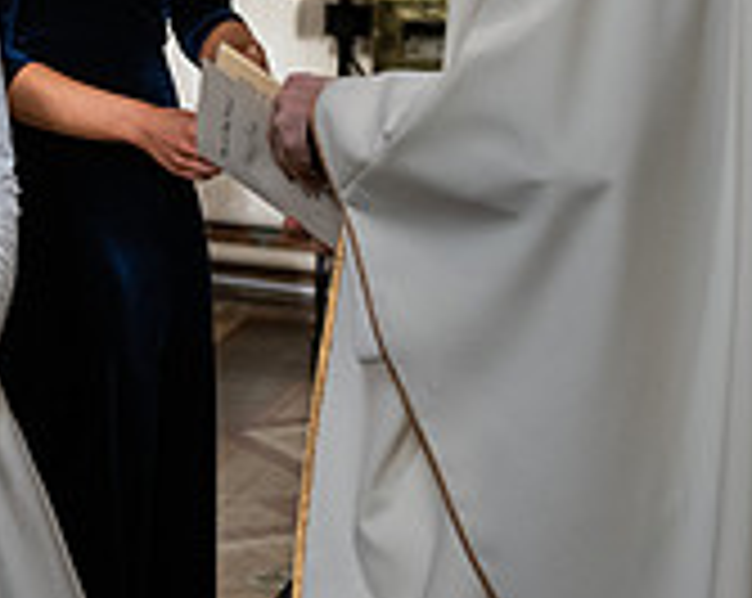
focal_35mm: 147
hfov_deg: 12.8
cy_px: -115
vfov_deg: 10.3
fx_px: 3266
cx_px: -158
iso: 1000
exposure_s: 1/640
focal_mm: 45
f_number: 3.5
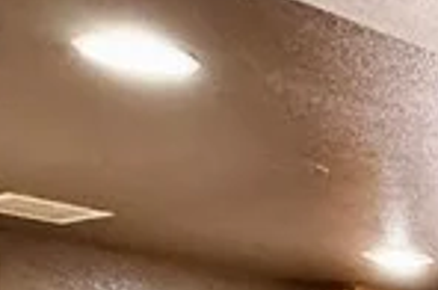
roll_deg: +1.0
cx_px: 1136
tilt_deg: -1.5
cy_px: 574
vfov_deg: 12.0
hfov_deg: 13.2
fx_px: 1226
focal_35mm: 101
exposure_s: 1/60
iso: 320
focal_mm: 2.22
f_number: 2.2
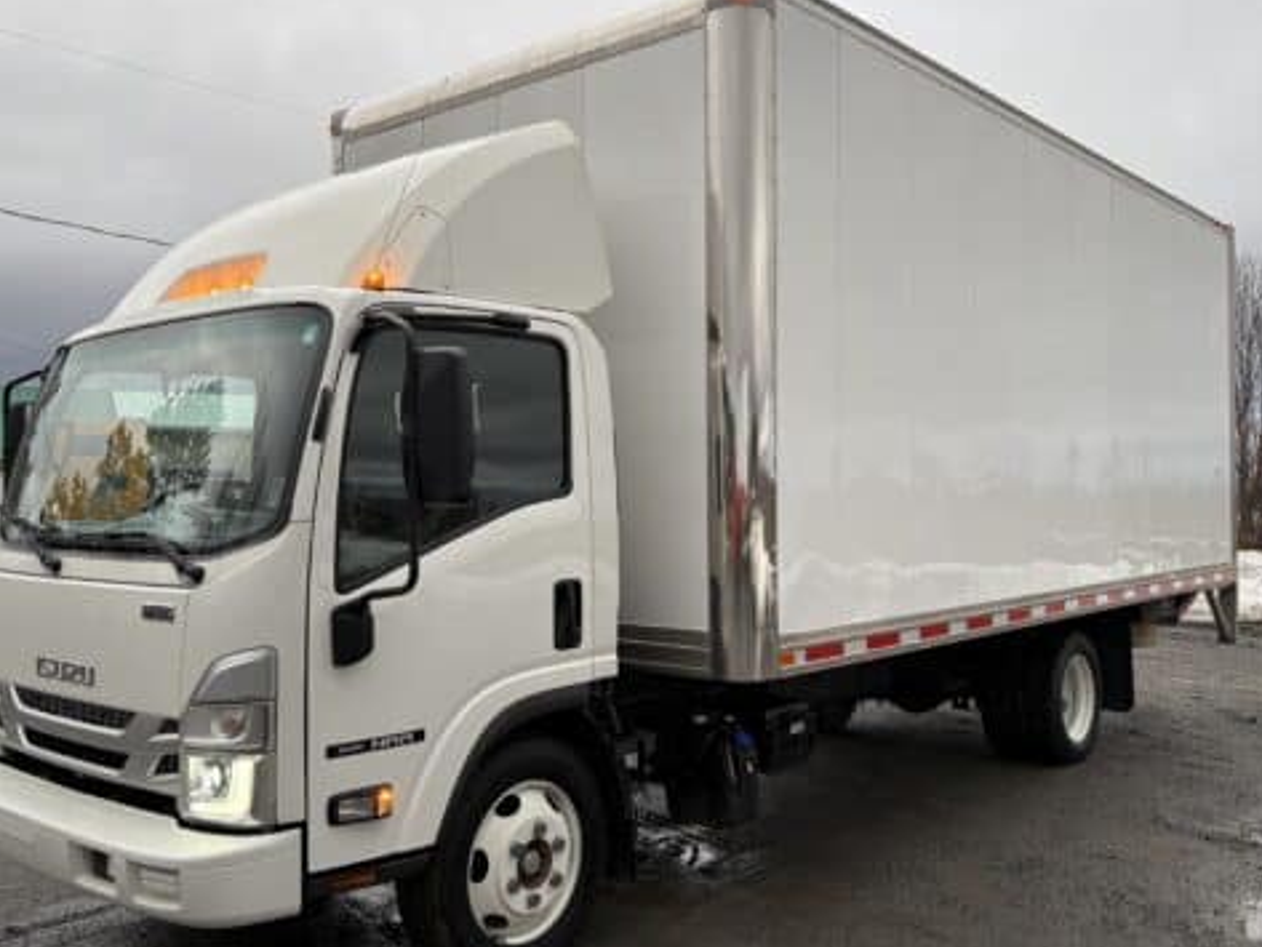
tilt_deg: +2.6
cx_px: 627
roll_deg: +0.3
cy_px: 480
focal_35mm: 33
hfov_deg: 55.3
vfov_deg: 43.0
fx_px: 1203
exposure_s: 1/122
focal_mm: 5.96
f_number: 1.6
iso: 64
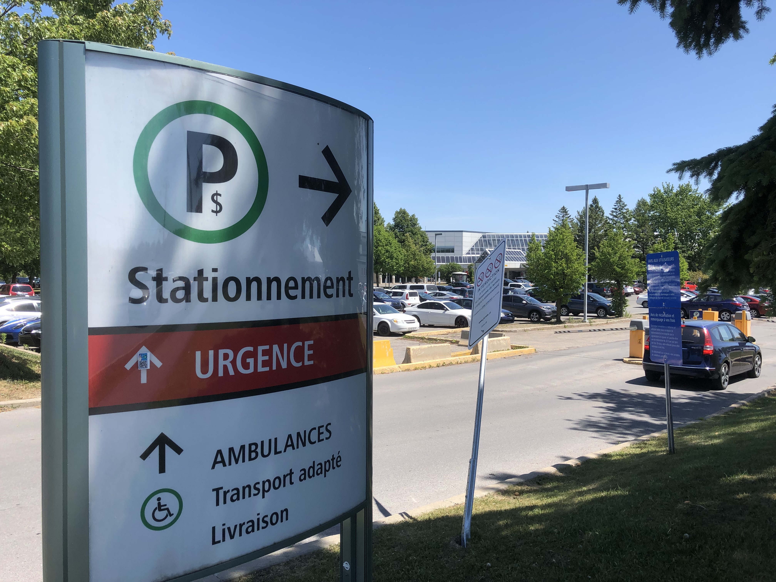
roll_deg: +1.0
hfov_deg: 63.4
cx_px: 388
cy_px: 291
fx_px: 628
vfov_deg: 49.7
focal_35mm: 28
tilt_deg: +0.6
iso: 20
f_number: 1.8
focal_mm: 3.99
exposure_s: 1/1453
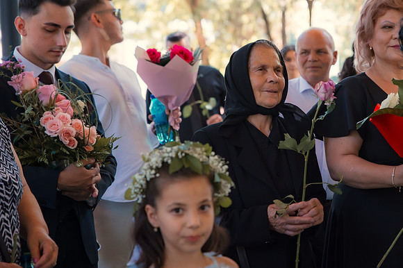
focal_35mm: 94
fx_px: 1049
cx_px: 269
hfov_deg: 21.7
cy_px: 124
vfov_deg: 14.6
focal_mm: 70
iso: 500
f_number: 3.5
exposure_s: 1/125
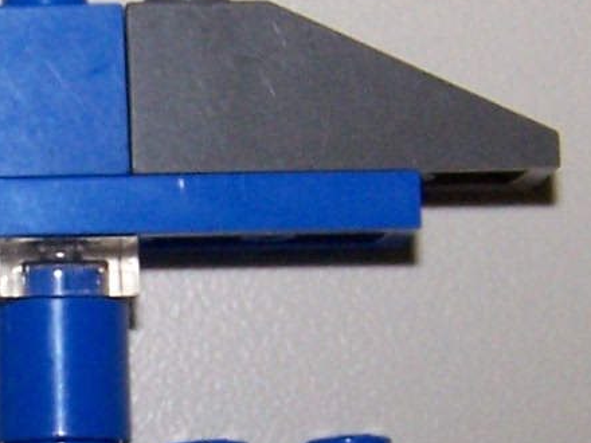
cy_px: 350
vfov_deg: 8.4
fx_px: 3022
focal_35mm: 177
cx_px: -3
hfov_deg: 11.1
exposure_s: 1/60
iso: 140
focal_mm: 6.3
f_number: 2.8
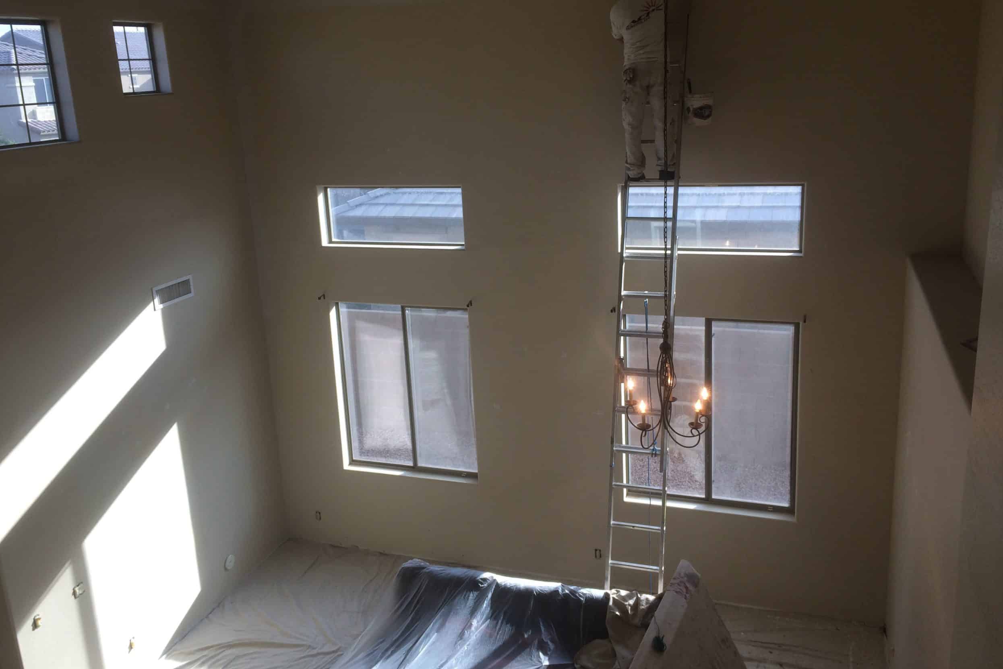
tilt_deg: -15.0
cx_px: 509
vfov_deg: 42.2
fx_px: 864
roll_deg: +3.8
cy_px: 290
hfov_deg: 60.3
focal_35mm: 31
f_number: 2.2
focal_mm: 4.15
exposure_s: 1/130
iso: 32
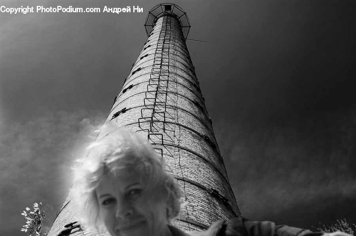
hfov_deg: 46.4
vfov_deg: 31.8
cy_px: 118
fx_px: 415
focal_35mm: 42
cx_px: 178
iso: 200
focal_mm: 28
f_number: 5.6
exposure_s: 1/1000
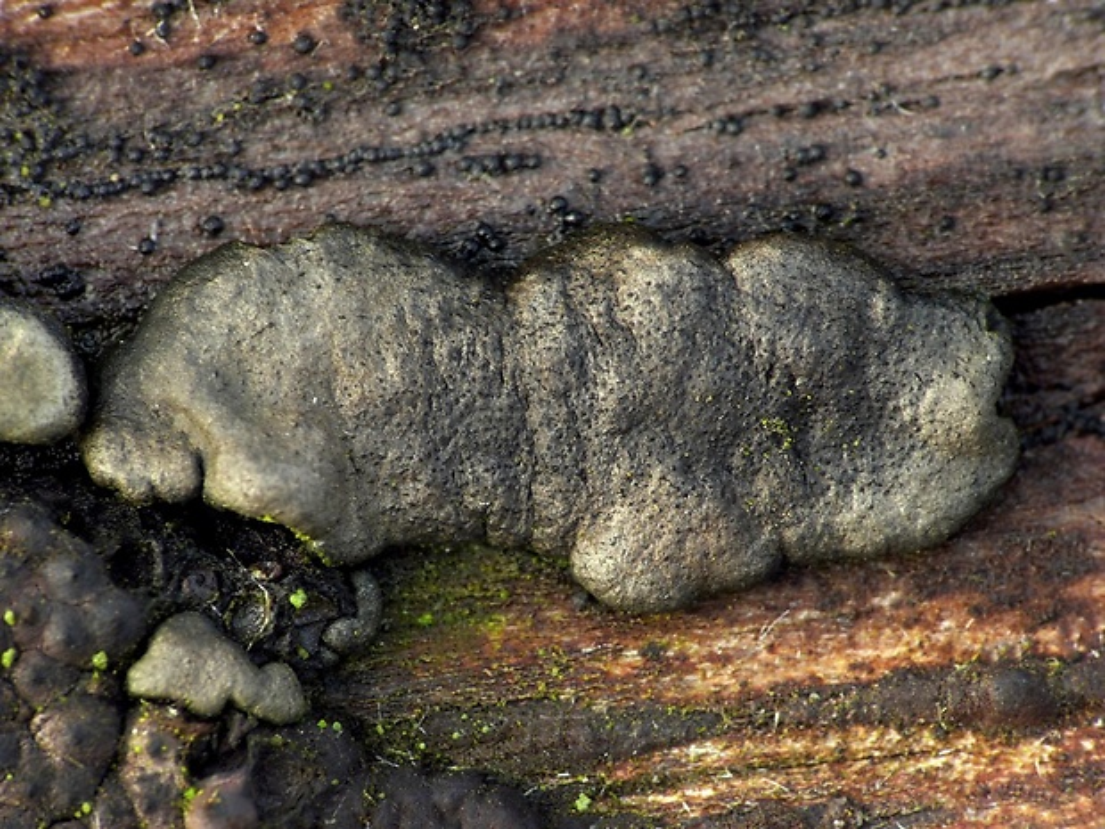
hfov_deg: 4.7
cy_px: 414
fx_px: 13407
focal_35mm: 420
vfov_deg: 3.5
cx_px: 552
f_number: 11
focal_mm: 88.8
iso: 100
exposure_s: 1/4
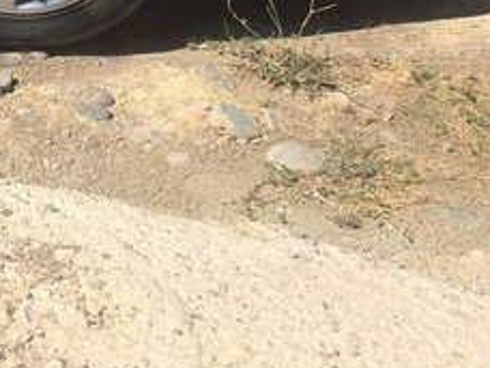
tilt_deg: -12.2
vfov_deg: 21.2
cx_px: 138
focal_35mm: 63
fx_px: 892
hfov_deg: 30.3
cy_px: -103
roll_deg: -0.7
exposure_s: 1/2283
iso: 32
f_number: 2.2
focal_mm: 4.15
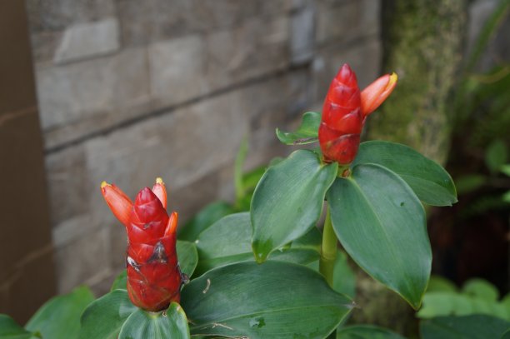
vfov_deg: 29.8
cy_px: 170
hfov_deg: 43.6
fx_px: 637
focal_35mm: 45
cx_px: 255
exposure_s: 1/160
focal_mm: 30
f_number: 4
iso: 125
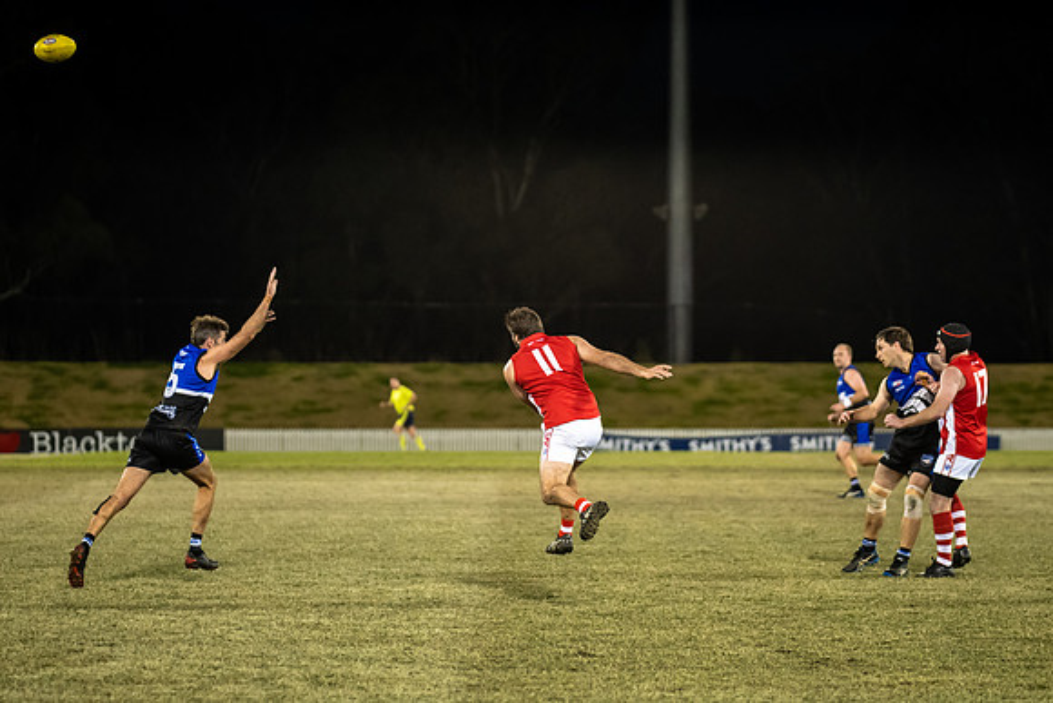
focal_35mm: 163
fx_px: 4763
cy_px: 408
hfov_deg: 12.6
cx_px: 587
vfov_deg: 8.4
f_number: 2.8
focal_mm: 135
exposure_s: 1/1250
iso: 2200
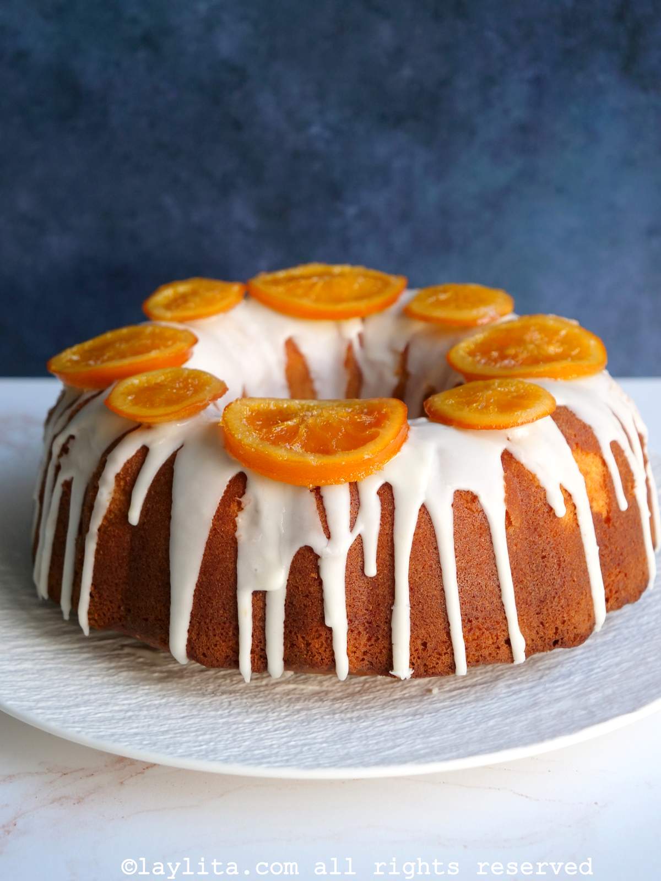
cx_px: 330
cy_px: 440
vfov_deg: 25.7
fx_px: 1935
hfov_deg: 19.4
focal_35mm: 76
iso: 640
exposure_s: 1/100
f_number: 3.9
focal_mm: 38
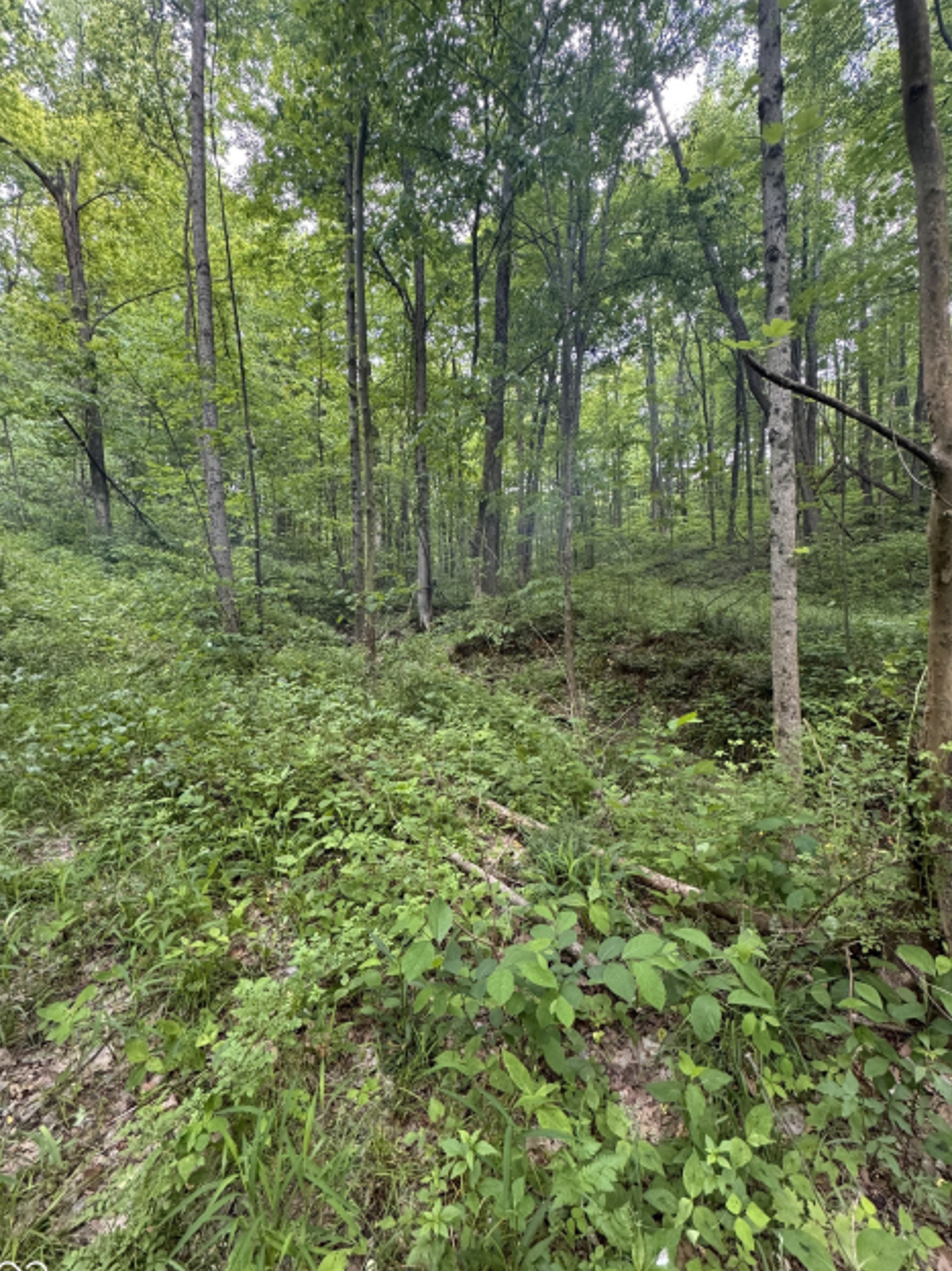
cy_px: 633
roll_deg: +1.8
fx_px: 550
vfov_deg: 98.2
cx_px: 479
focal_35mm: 15
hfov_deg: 81.7
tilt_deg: -3.0
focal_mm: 2.22
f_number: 2.2
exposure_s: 1/99
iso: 200
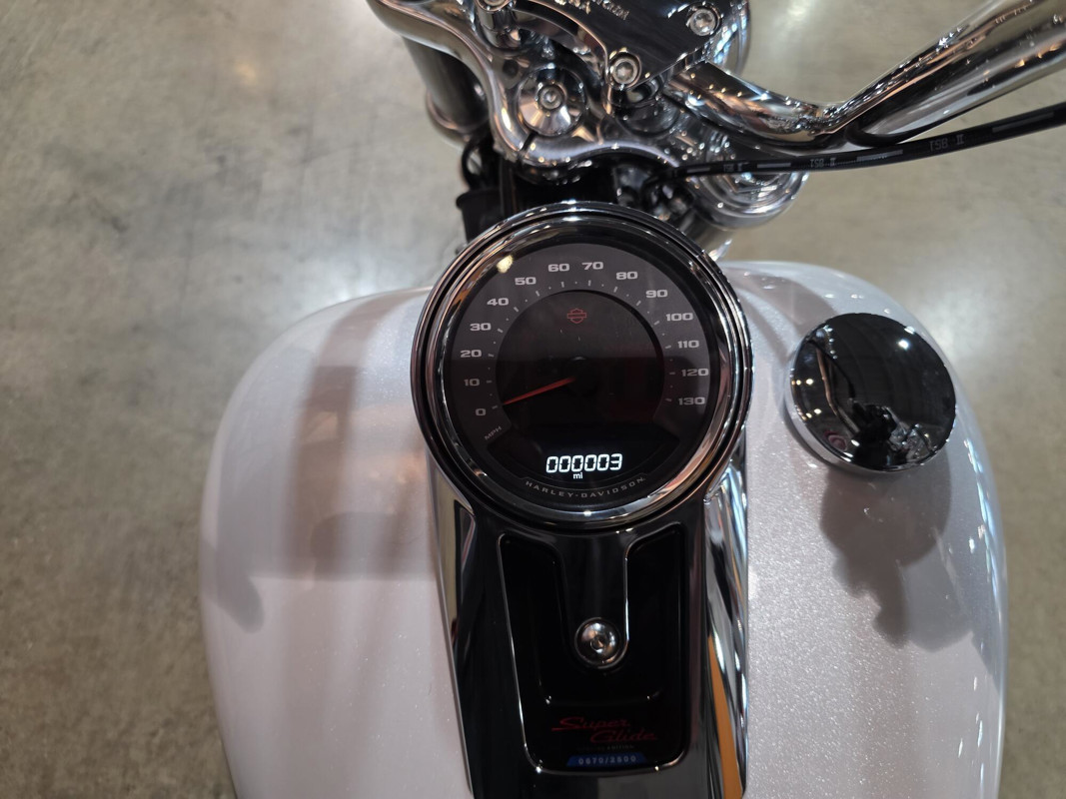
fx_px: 708
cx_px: 533
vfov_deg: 58.9
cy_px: 400
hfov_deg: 73.9
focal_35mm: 23
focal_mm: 6.3
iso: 500
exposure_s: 1/120
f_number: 1.7
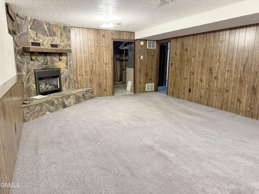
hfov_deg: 71.6
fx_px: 180
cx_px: 130
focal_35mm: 24
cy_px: 97
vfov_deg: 56.8
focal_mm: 6.76
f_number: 1.78
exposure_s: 1/60
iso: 640
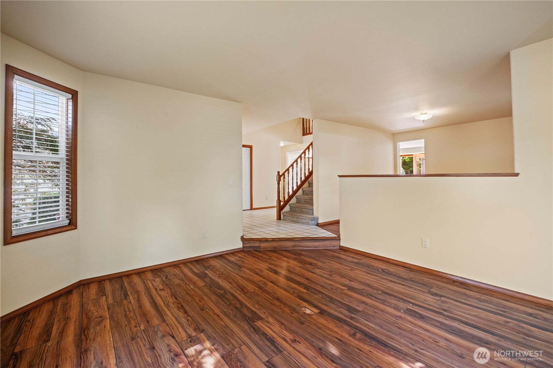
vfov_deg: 77.3
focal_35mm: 15
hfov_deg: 100.4
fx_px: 230
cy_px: 184
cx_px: 276
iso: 320
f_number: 7.1
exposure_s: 1/3
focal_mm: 10
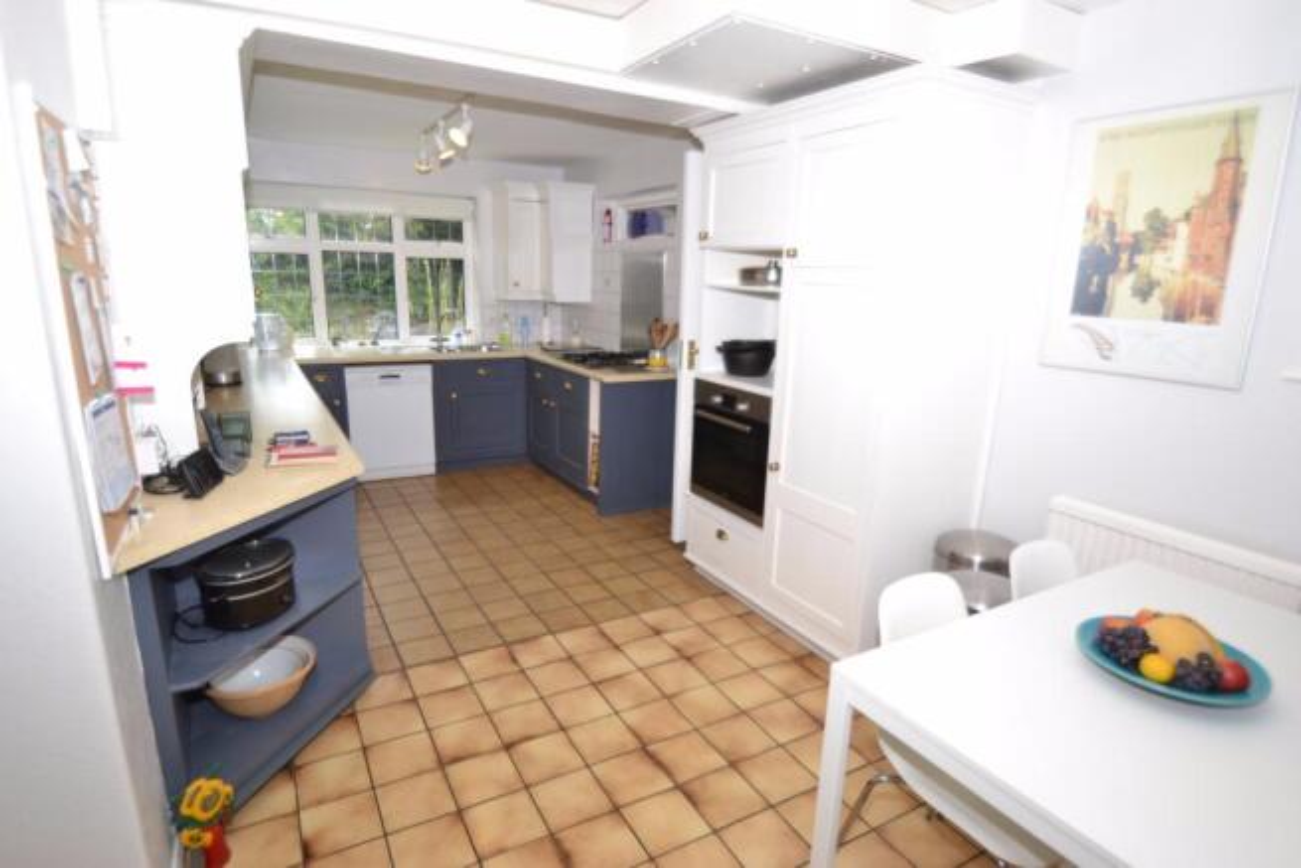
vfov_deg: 67.4
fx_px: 651
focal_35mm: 18
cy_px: 434
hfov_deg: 90.0
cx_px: 650
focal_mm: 12
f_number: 4
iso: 100
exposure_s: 1/60
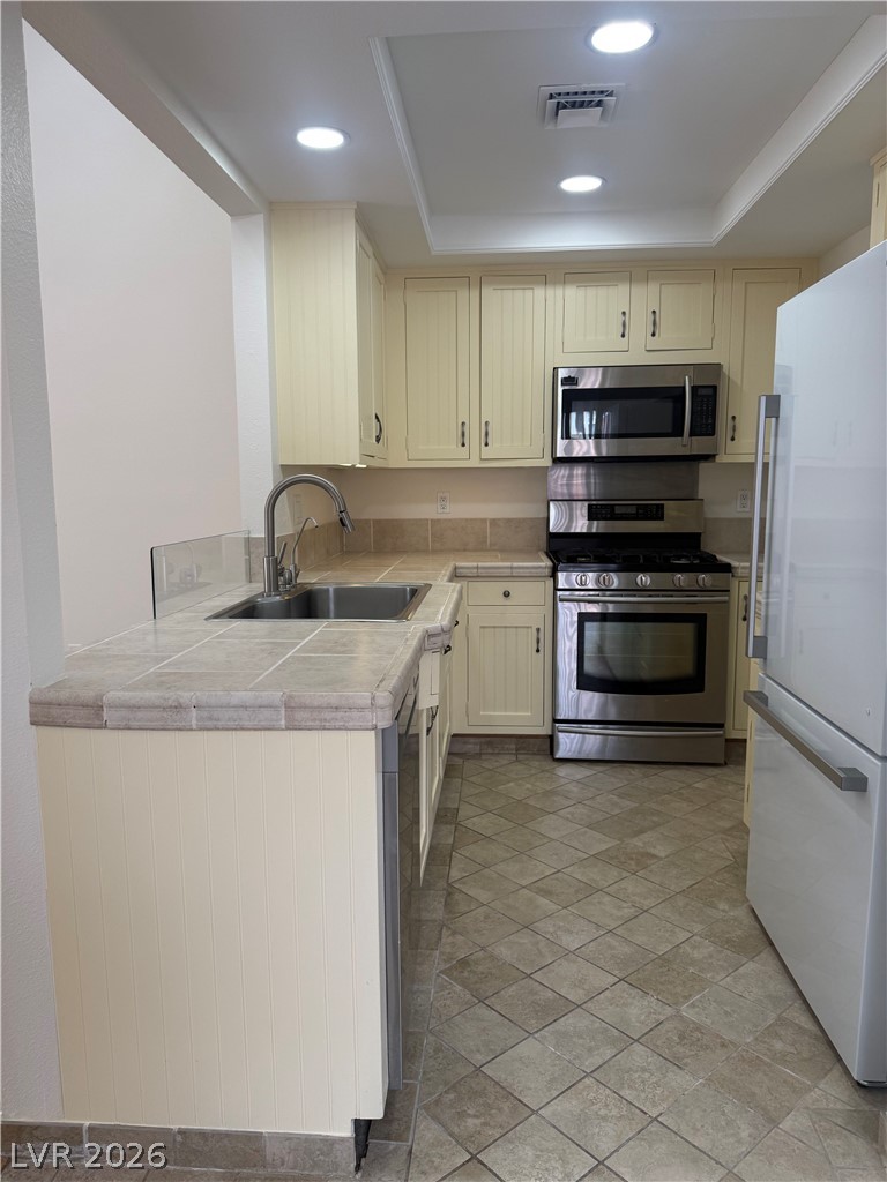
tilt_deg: -6.8
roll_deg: -0.5
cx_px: 444
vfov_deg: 71.6
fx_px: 820
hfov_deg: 56.8
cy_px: 591
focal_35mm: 24
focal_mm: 6.76
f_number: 1.78
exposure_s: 1/258
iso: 100
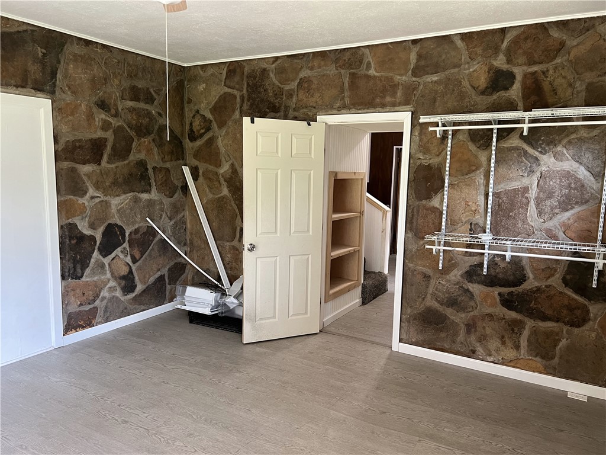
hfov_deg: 67.3
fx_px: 455
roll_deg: -1.0
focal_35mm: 26
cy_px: 228
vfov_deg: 53.1
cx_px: 303
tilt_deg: -8.9
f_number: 1.5
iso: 160
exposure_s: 1/60
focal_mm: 5.7
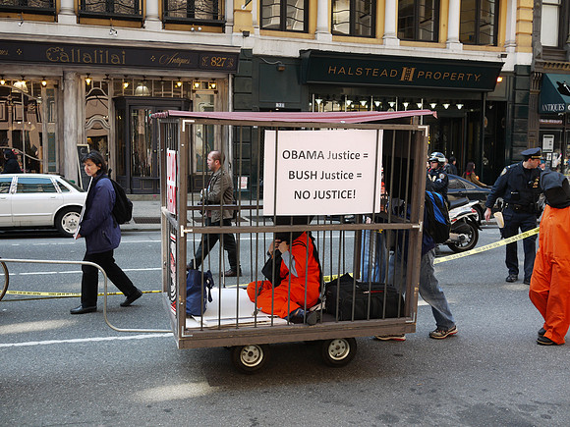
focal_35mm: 40
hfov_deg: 46.8
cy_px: 214
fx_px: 659
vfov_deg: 36.0
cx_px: 285
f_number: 3.5
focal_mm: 20
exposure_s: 1/125
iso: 100
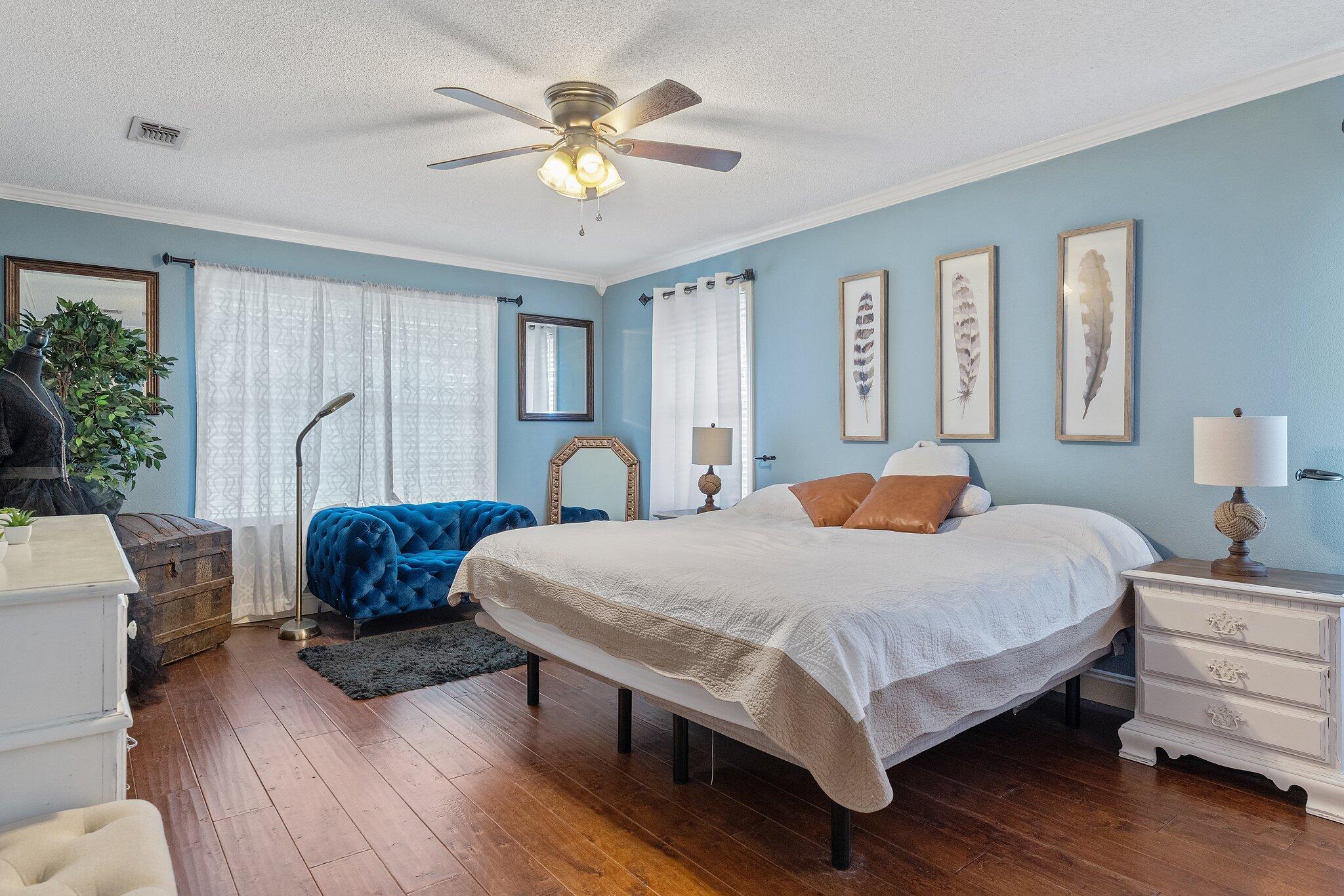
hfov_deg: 84.6
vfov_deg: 62.4
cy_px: 448
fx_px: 739
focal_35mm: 20
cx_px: 672
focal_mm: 19.8
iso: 800
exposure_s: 1/5
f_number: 8
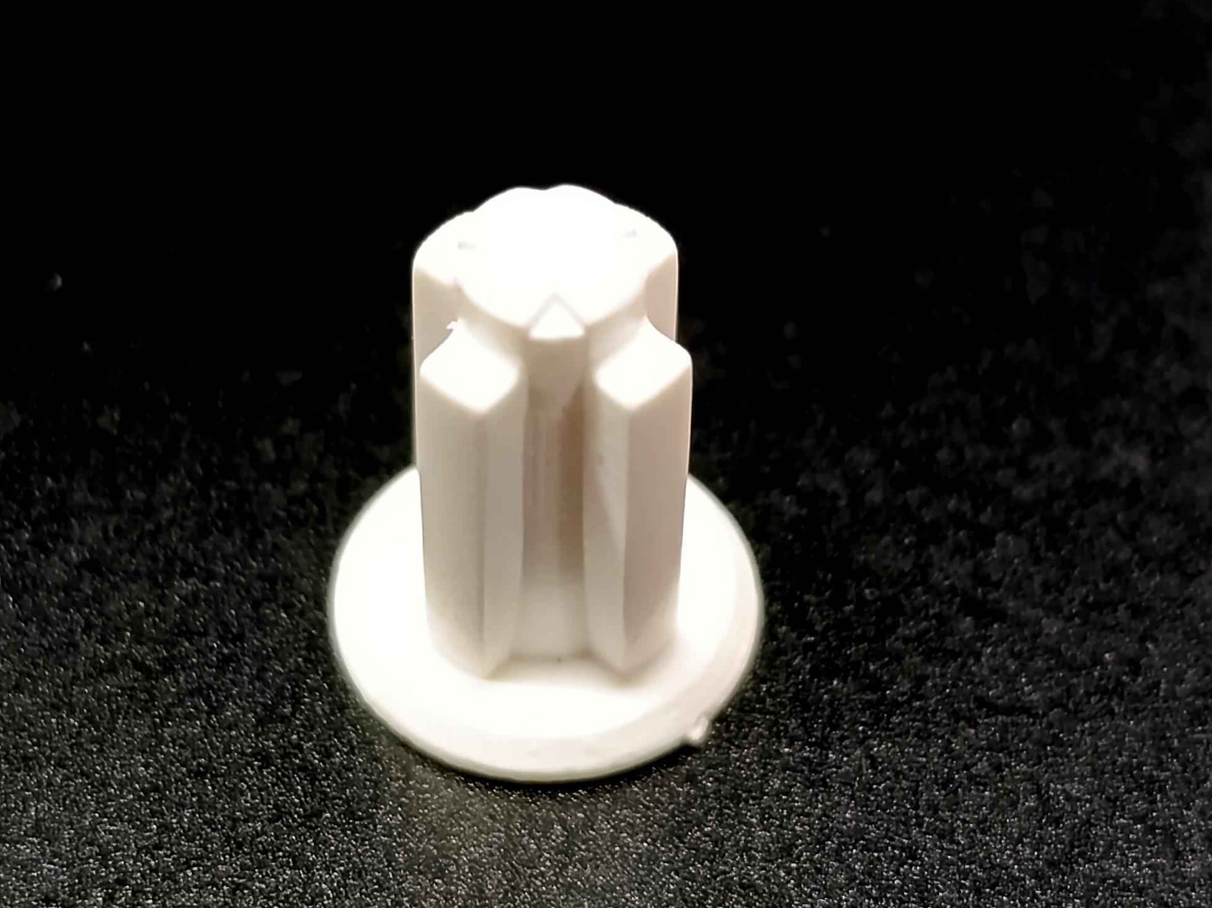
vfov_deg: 54.8
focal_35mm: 25
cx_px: 567
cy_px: 491
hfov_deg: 69.3
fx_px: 875
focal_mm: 6.14
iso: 1000
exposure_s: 1/50
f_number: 1.6
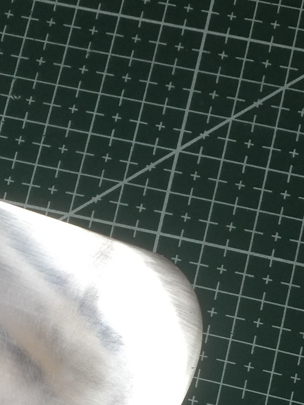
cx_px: 0
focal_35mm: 80
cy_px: 434
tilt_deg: -79.5
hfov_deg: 18.0
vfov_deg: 23.1
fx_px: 936
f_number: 2.2
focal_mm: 4.15
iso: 40
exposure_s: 1/17
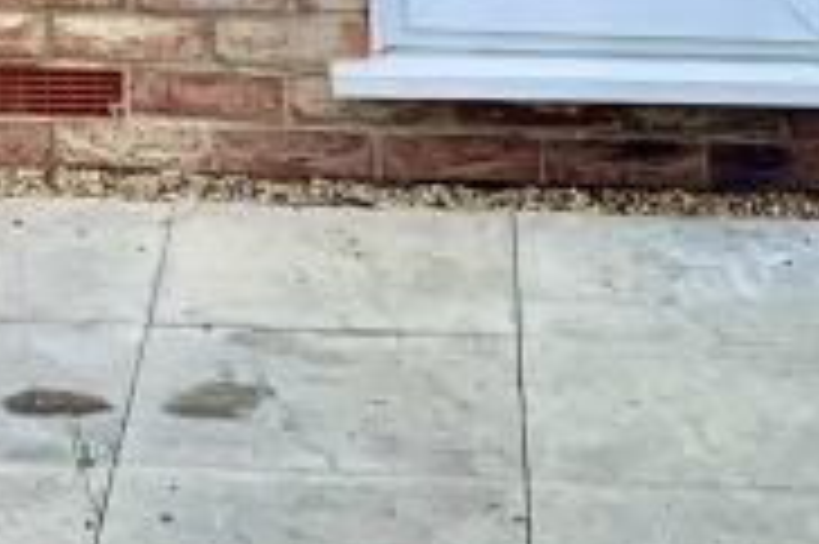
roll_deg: +1.6
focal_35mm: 152
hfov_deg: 13.1
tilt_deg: -0.9
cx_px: -180
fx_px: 3455
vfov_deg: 8.3
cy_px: -755
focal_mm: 4.25
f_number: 1.8
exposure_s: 1/962
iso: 25
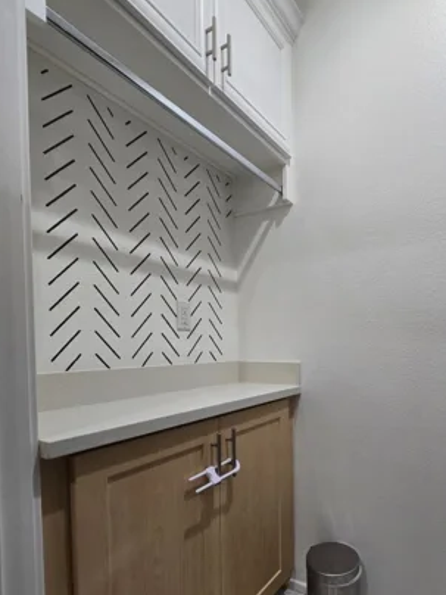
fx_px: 309
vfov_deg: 86.8
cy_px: 353
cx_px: 305
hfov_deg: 69.1
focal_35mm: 18
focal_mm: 2.2
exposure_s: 1/60
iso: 200
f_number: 2.2
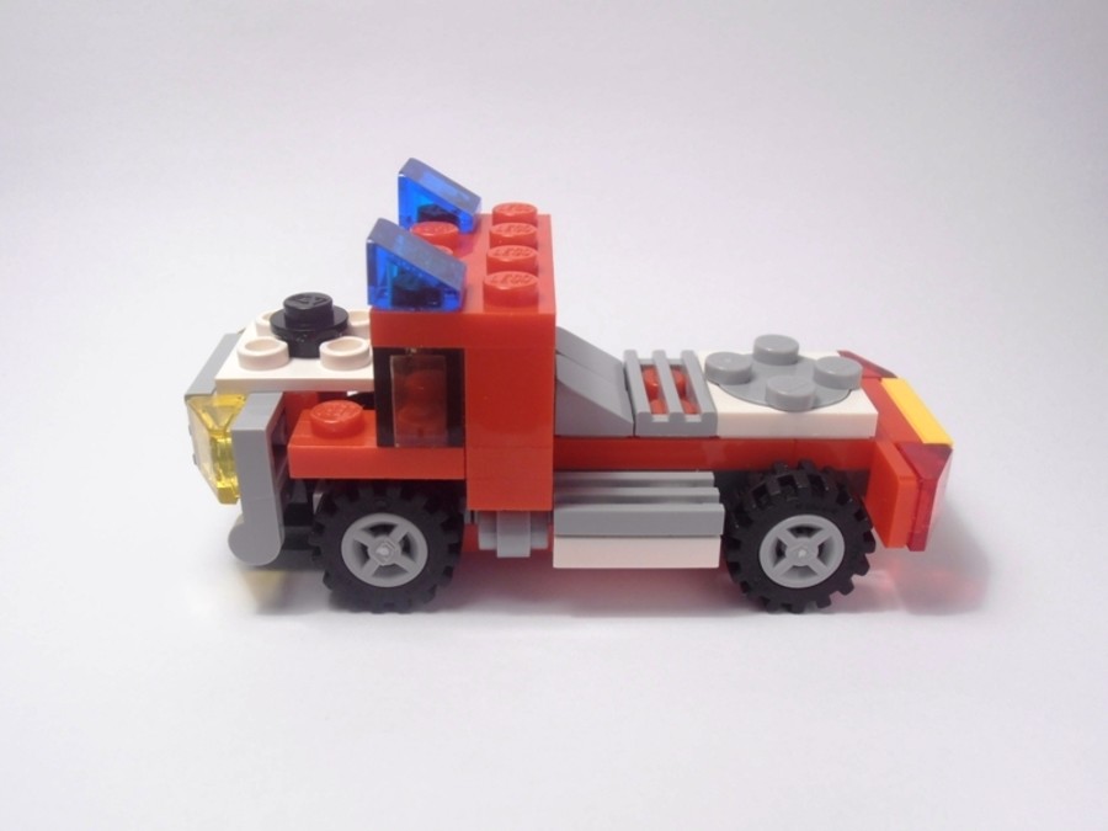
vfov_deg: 38.7
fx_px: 1184
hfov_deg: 50.1
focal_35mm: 37
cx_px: 554
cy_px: 416
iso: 80
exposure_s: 1/50
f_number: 3.9
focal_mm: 6.61
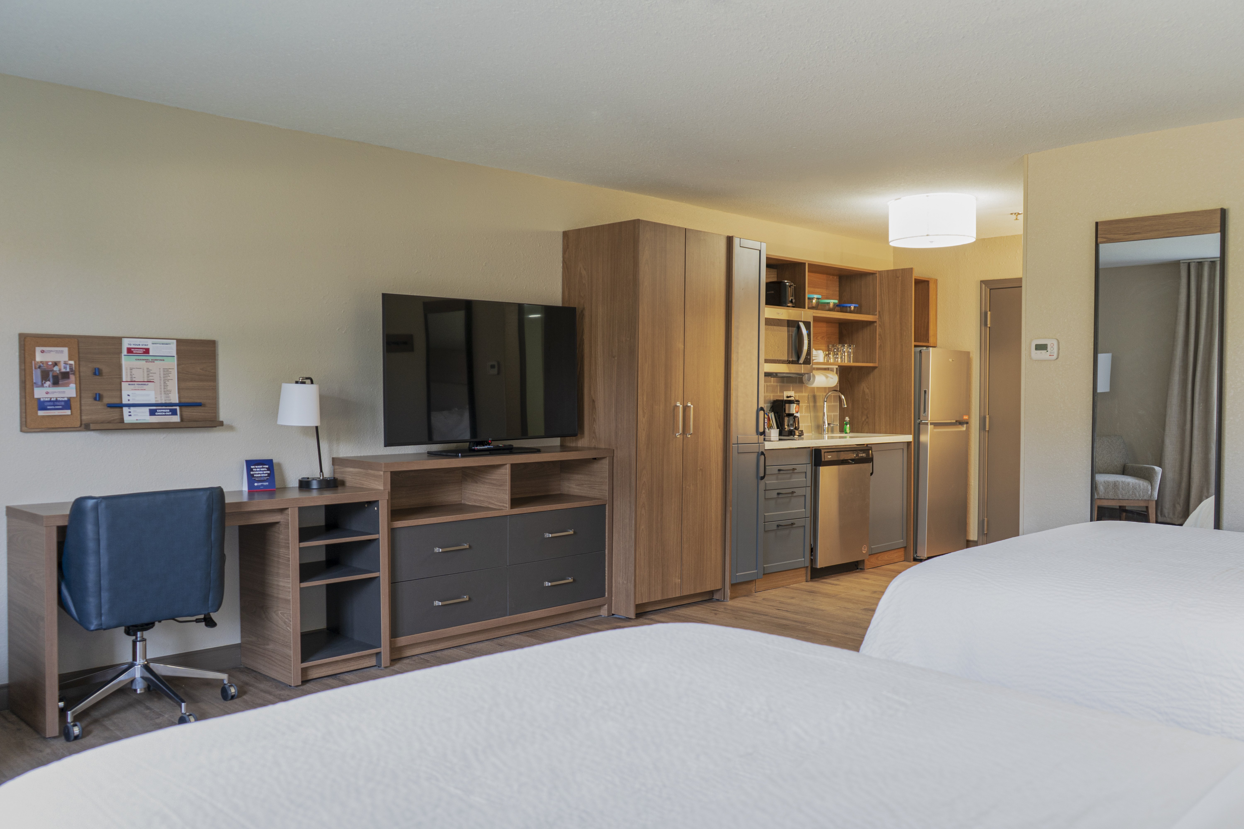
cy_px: 414
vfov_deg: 45.0
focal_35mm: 29
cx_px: 622
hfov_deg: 63.7
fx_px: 1002
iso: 400
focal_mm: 29
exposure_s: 1/15
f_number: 3.5
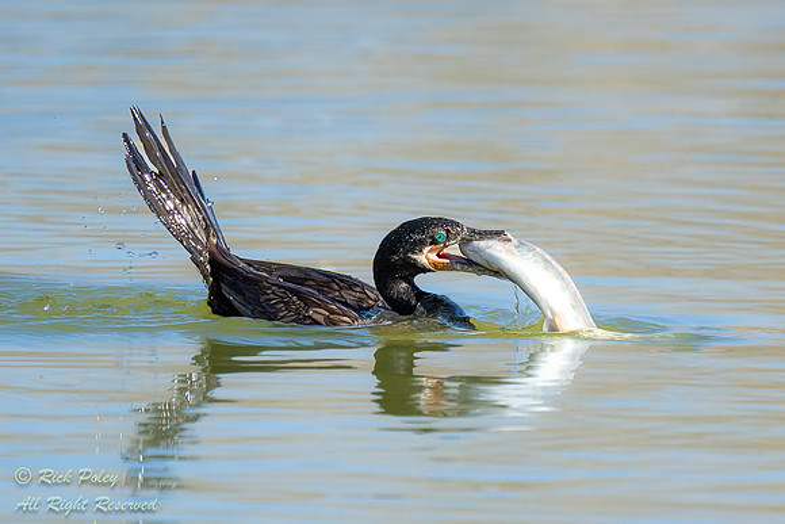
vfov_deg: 1.2
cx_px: 491
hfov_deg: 1.7
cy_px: 316
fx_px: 25880
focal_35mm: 1187
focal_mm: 600
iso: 1600
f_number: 7.1
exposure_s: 1/3200
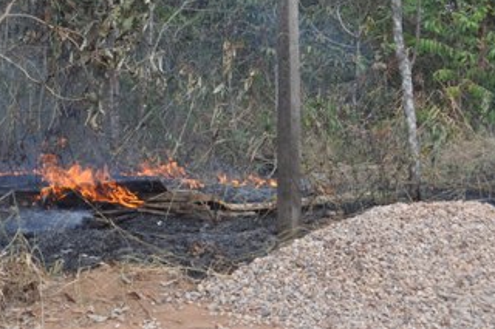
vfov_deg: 15.7
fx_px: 1196
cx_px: 94
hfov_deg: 23.0
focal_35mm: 87
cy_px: 112
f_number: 6.7
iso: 200
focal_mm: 29
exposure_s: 1/180
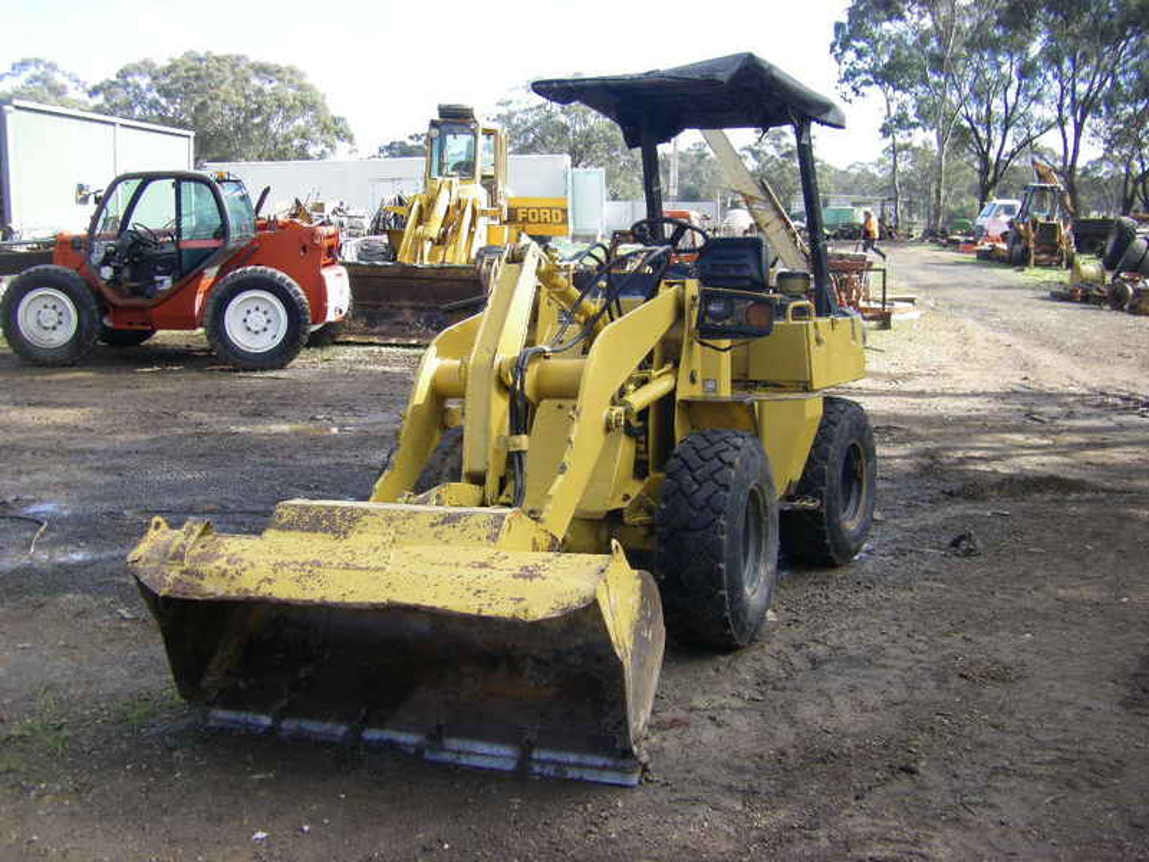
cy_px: 431
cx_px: 574
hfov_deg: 49.0
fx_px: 1261
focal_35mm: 38
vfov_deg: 37.7
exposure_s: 1/160
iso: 64
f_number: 3.5
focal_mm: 6.3
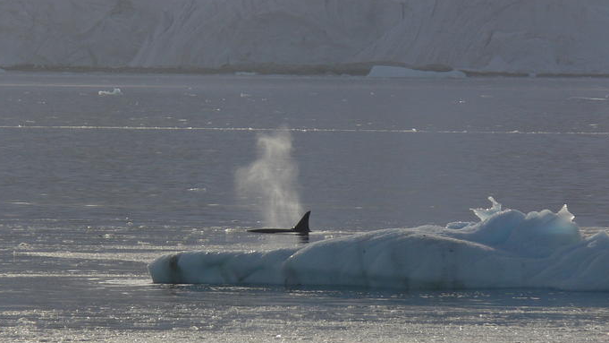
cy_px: 230
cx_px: 291
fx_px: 11061
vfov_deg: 1.8
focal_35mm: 685
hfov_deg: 3.2
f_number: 7.1
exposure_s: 1/500
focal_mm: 88.8
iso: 80
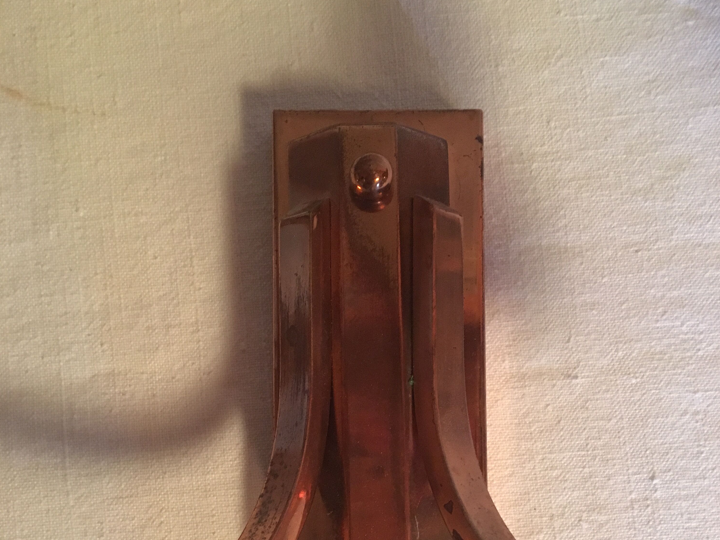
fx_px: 811
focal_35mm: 39
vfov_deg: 35.7
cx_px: 361
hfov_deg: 47.9
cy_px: 425
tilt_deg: -86.4
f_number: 2.2
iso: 500
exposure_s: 1/17
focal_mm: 4.15
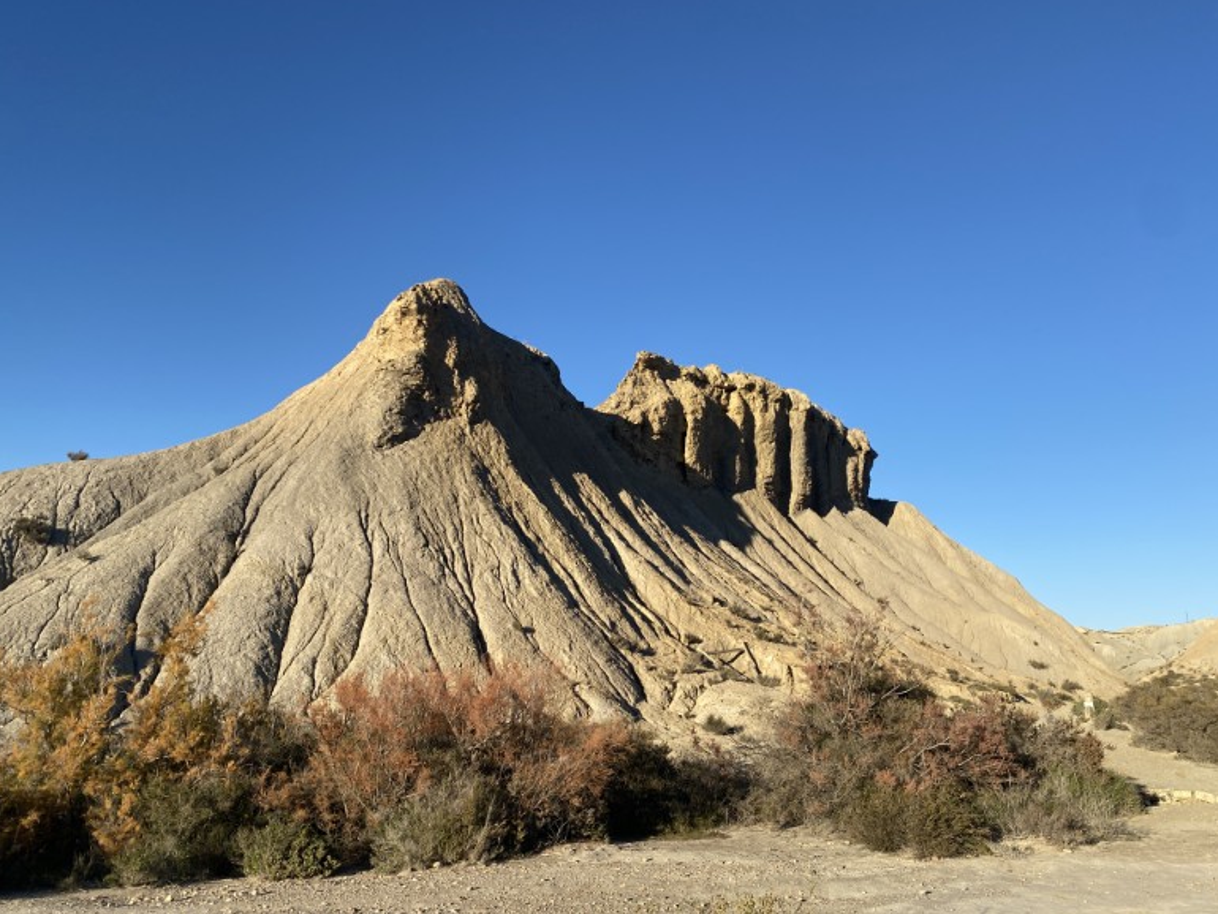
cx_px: 620
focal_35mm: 27
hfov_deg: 65.3
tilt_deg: +12.5
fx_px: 950
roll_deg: -1.7
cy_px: 443
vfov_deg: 51.4
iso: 32
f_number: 1.8
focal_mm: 4.25
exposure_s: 1/2625
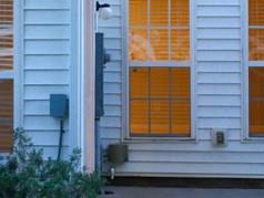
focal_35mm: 129
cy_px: -41
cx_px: 53
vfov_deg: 11.3
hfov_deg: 15.2
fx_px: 985
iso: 1000
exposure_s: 1/60
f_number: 1.7
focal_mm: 15
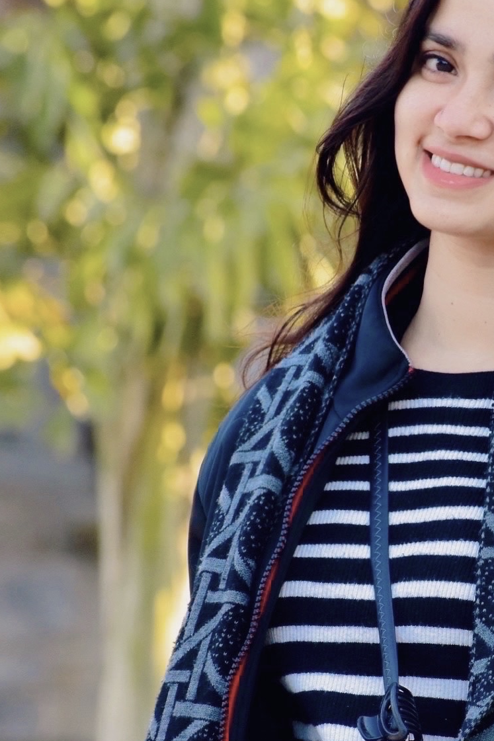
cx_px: 497
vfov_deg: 4.1
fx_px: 10229
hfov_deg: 2.8
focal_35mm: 497
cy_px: 548
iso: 1000
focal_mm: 145
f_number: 8
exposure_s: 1/200
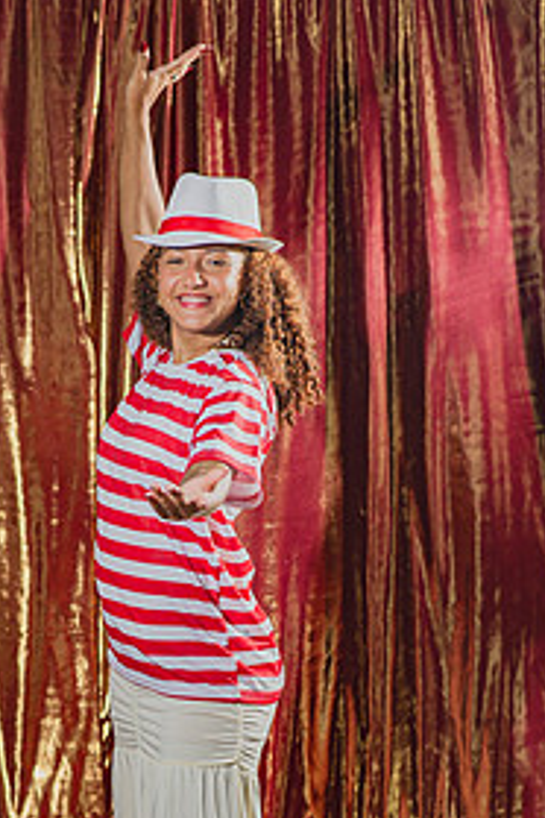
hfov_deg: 10.0
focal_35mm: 137
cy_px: 604
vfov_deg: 14.9
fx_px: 3111
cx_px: 224
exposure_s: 1/200
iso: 200
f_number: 2.5
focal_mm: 85
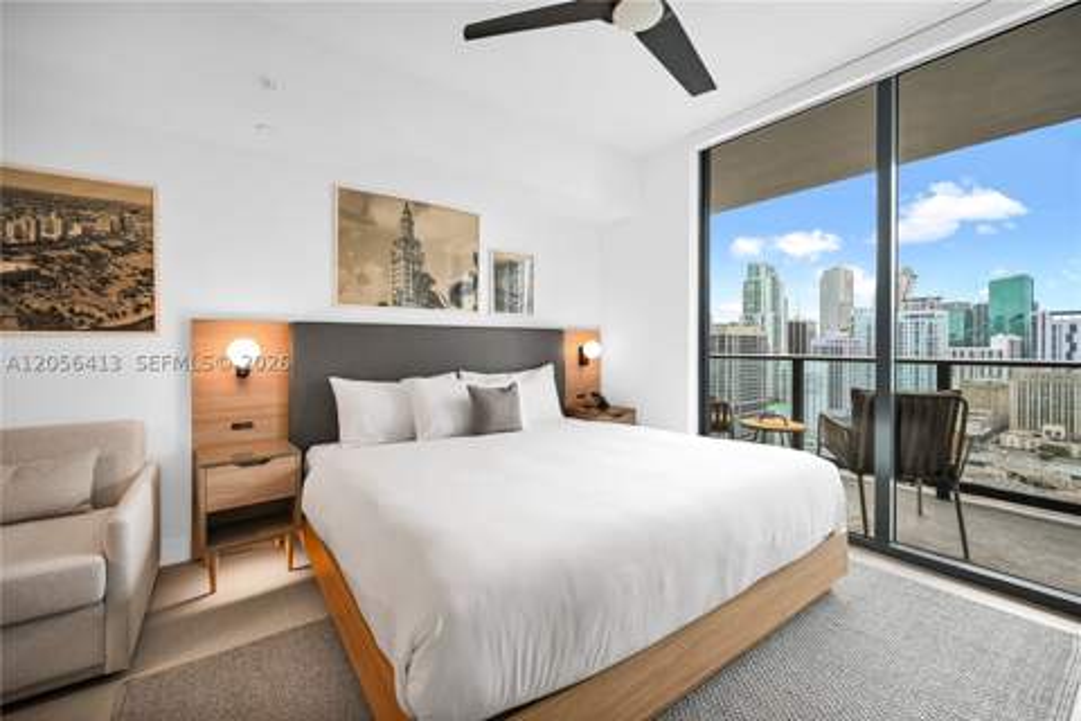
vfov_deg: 81.2
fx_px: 420
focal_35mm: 14
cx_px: 540
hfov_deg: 104.3
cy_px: 360
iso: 110
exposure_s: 1/15
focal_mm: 14
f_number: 4
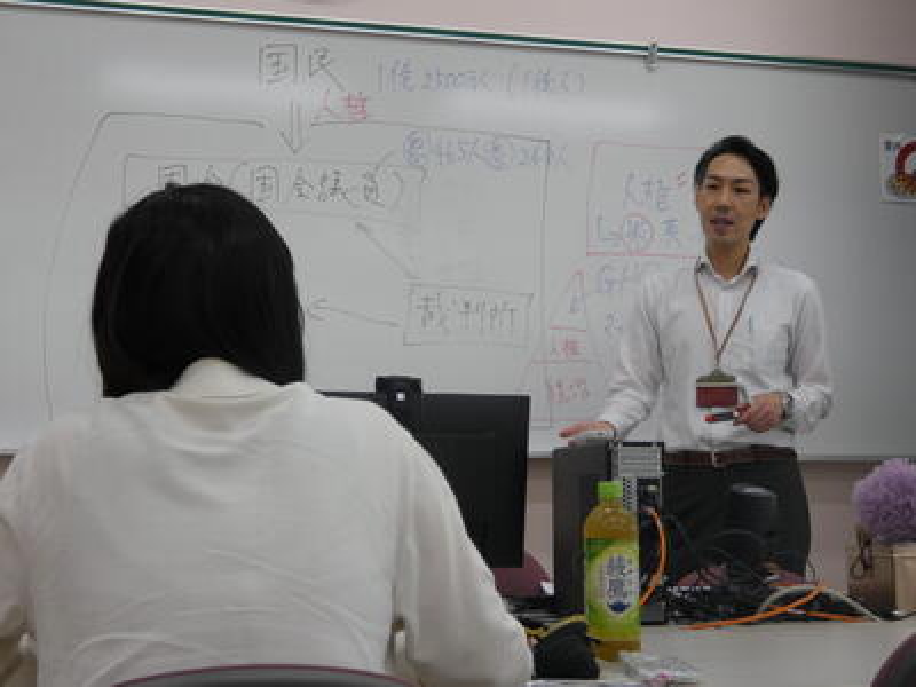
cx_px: 458
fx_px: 1402
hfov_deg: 36.2
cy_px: 344
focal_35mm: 53
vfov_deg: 27.5
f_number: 3.9
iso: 100
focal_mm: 9.5
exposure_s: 1/80
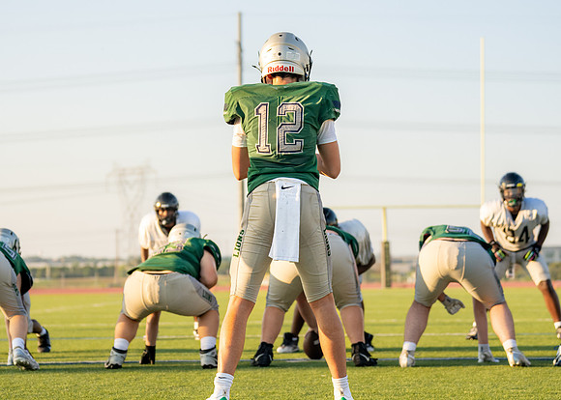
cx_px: 263
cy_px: 193
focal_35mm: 96
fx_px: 1523
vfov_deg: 15.0
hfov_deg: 20.9
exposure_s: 1/2500
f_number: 2.8
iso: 500
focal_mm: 70
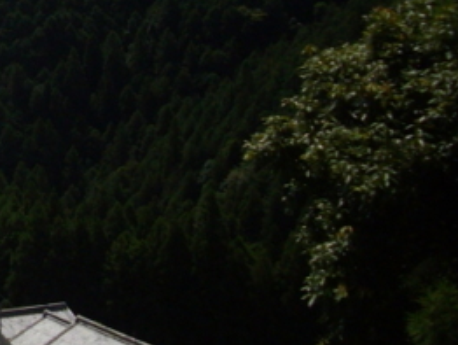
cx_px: -189
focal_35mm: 120
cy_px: -21
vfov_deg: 12.2
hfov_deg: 15.4
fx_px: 1589
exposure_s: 1/640
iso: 80
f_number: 5.6
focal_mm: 6.2
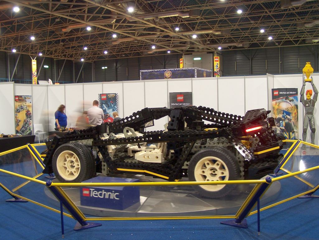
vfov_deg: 36.0
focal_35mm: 40
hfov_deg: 46.8
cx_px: 160
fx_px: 369
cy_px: 120
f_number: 2.8
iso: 80
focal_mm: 6.7
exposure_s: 1/2
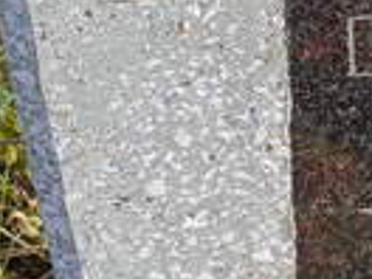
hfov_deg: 12.3
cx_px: 581
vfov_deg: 9.8
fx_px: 1633
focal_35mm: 152
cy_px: 116
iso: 116
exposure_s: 1/612
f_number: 1.69
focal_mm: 4.76
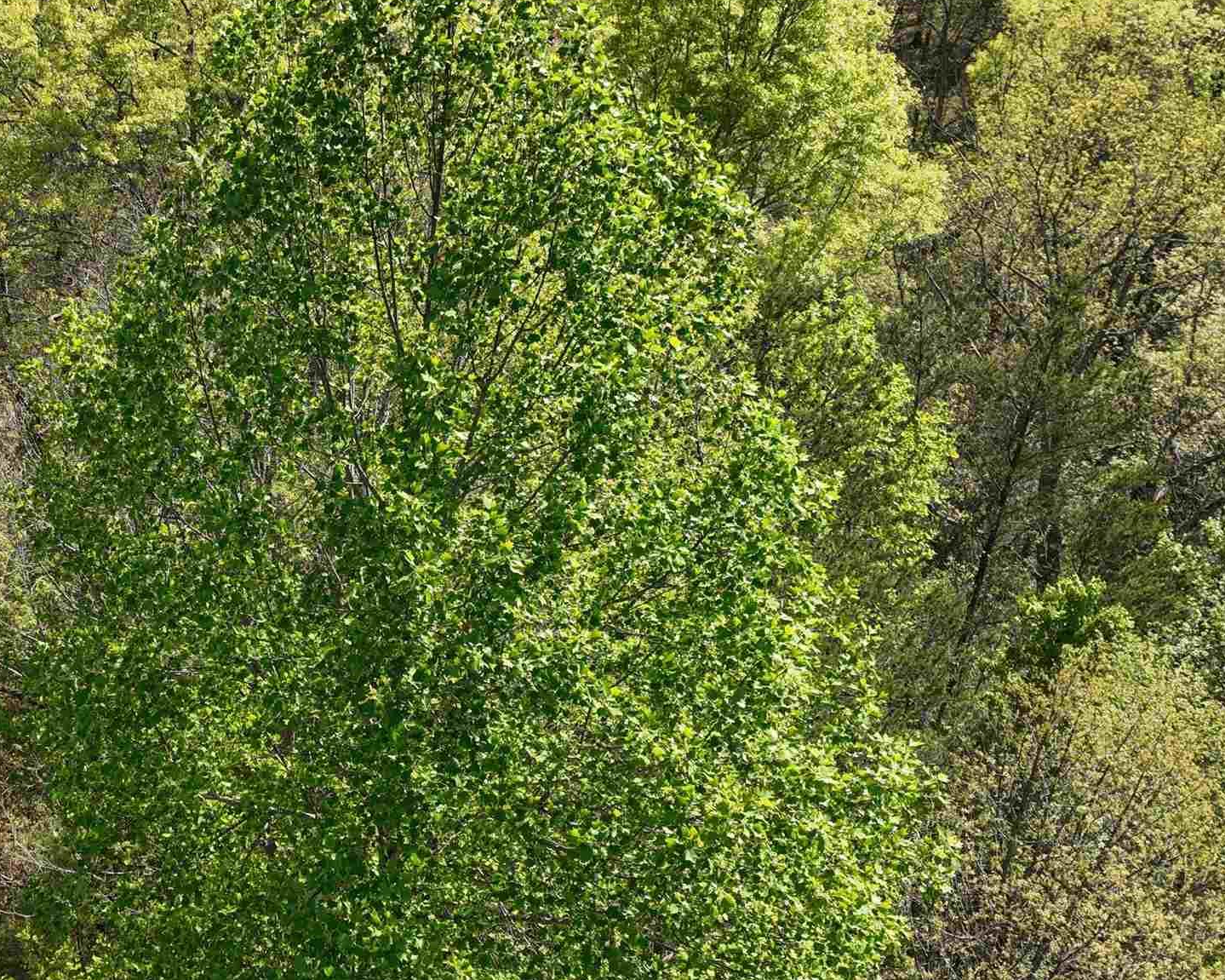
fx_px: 1813
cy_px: 559
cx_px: 213
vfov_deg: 30.2
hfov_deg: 35.9
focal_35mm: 50
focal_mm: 12.29
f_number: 2.8
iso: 100
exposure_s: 1/160
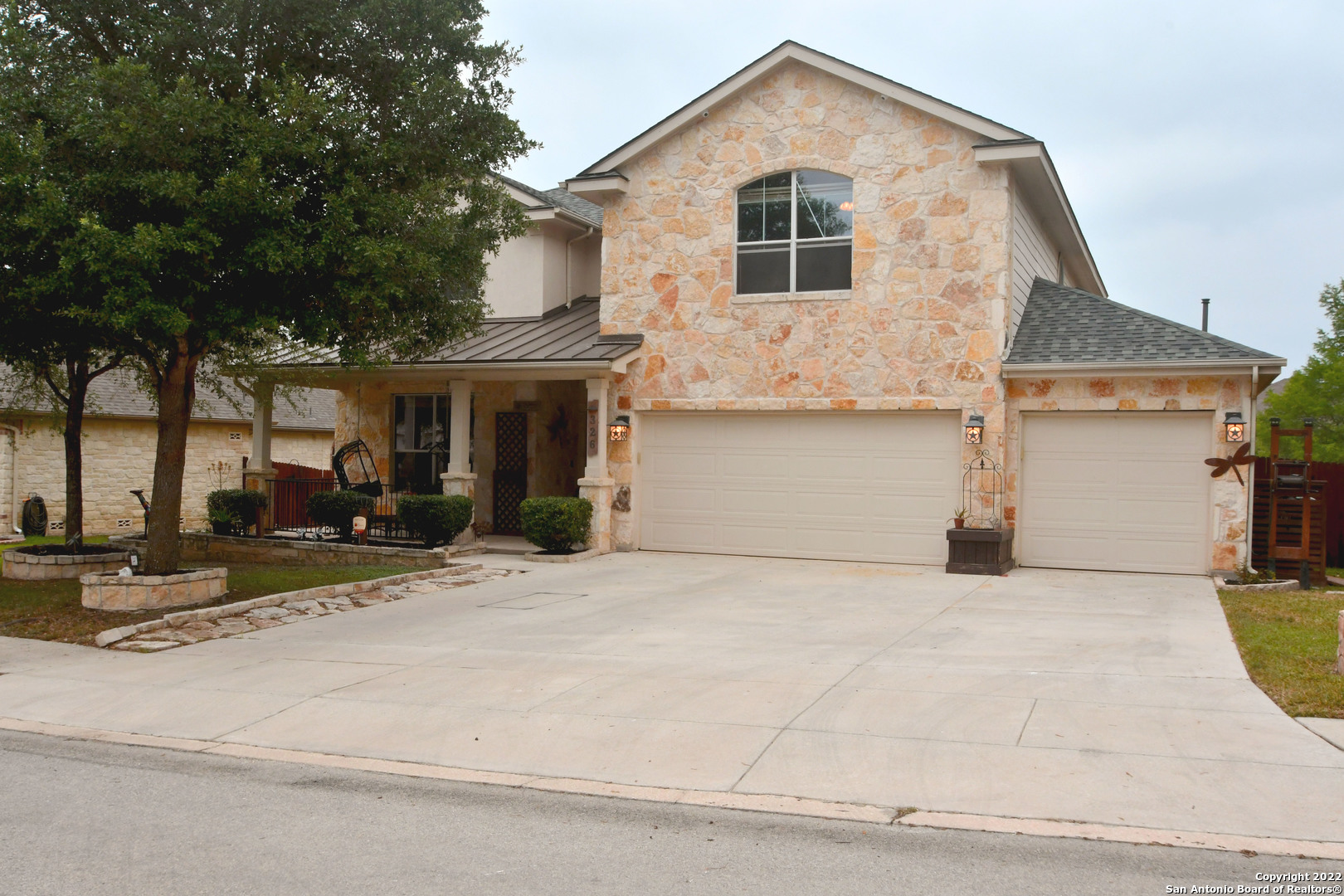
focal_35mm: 31
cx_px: 672
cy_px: 448
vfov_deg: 42.3
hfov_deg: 60.3
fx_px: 1157
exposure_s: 1/250
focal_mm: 21
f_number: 18
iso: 800
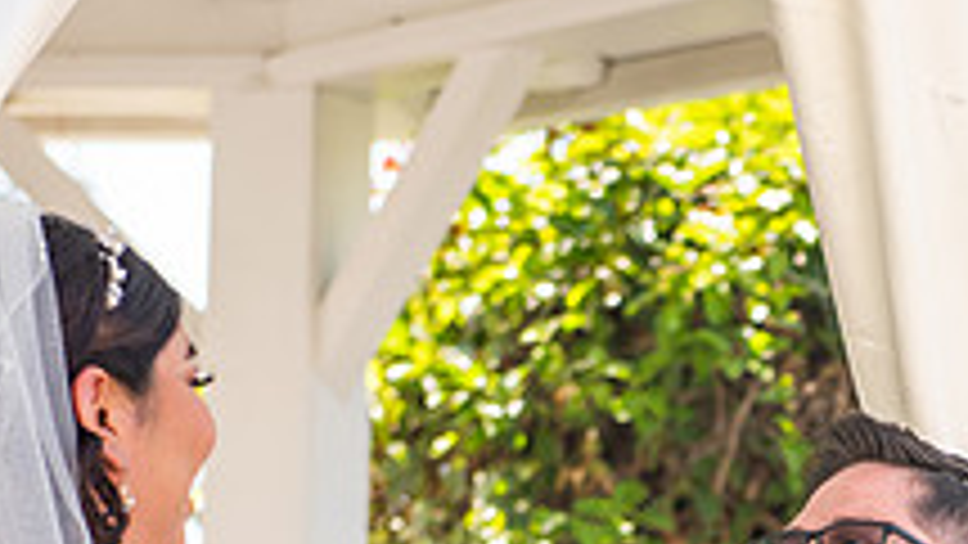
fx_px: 5083
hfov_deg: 10.8
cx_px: 846
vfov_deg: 6.1
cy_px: 825
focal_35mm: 198
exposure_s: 1/250
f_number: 4
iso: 100
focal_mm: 70
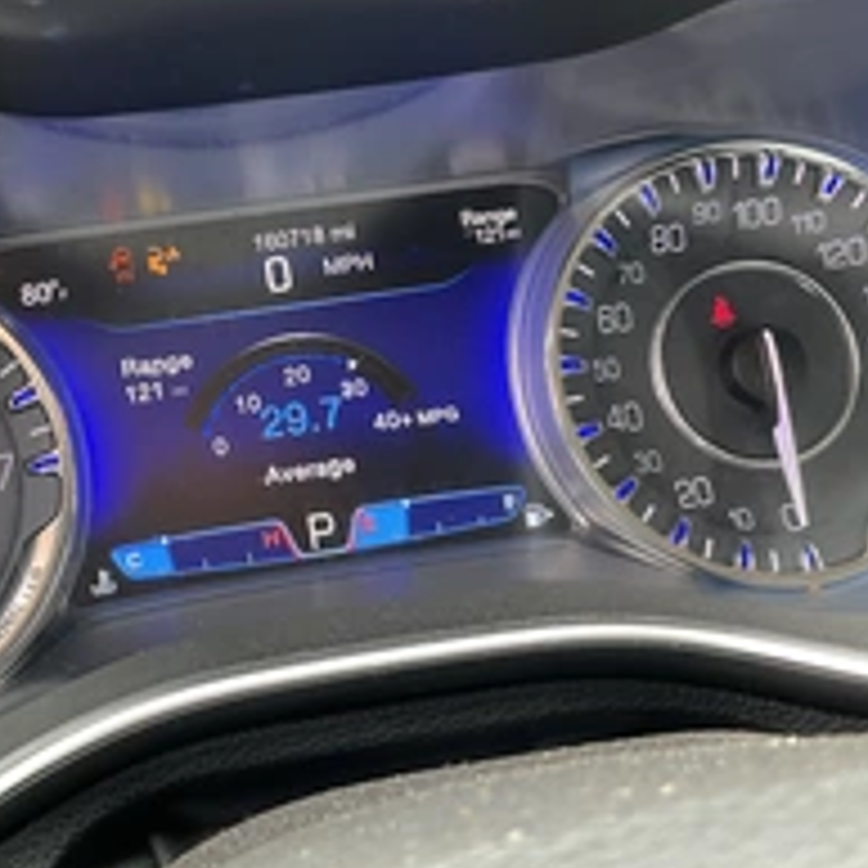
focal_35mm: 53
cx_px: 256
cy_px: 346
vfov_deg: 32.1
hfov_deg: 31.8
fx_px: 1504
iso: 64
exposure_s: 1/90
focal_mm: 3
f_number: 1.8
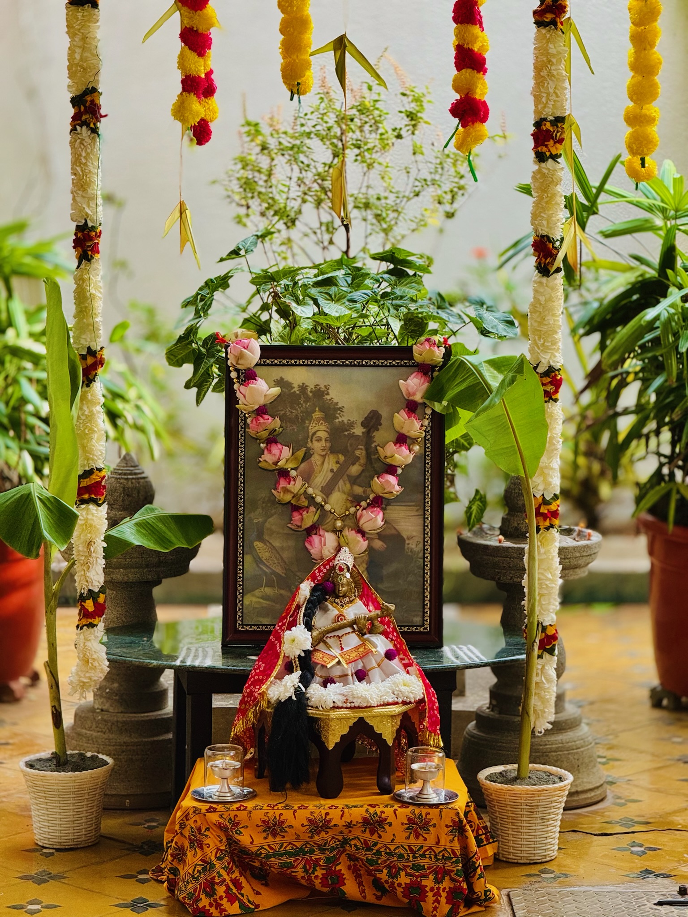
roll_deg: -0.8
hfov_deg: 12.3
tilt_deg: -8.7
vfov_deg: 16.4
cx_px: 344
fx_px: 3180
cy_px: 458
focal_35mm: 120
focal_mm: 15.66
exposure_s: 1/99
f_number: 2.8
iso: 125
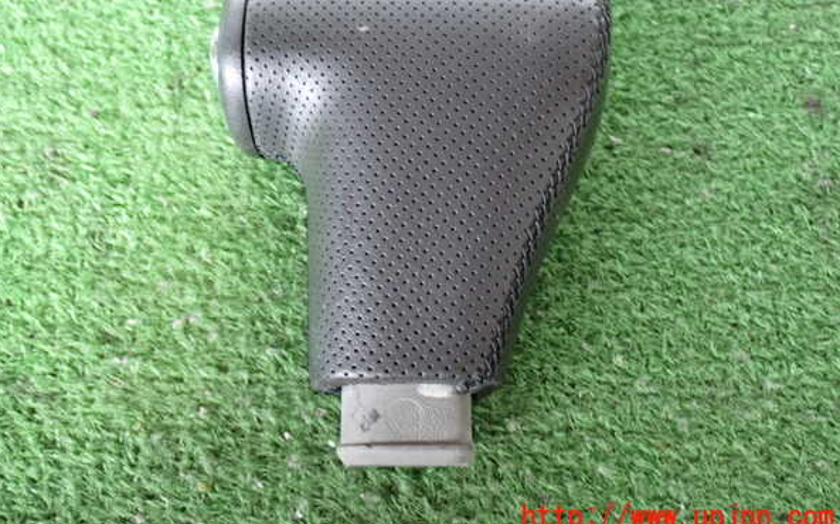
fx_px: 1007
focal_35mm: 44
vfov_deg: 29.1
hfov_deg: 45.3
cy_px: 217
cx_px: 416
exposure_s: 1/30
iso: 800
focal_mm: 7.31
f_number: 2.8
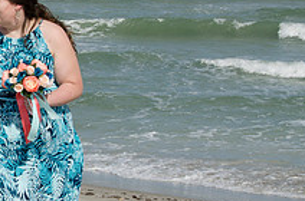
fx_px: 1385
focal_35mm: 164
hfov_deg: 12.3
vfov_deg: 8.3
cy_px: 95
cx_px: -65
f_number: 11
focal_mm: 40
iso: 100
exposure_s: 1/250
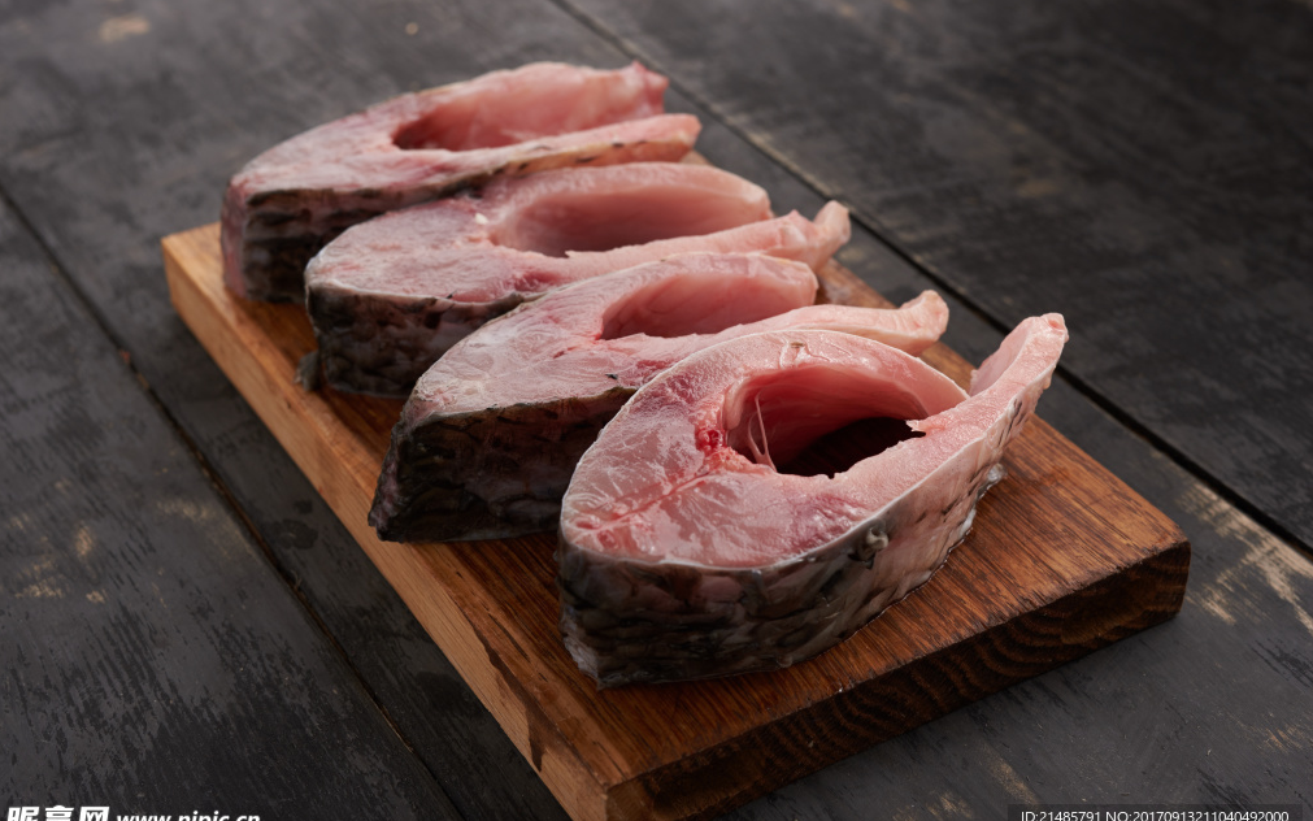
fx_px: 2219
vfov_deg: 21.0
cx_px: 651
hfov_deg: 33.0
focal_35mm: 62
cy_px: 399
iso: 100
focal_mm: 60
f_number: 11
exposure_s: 1/160
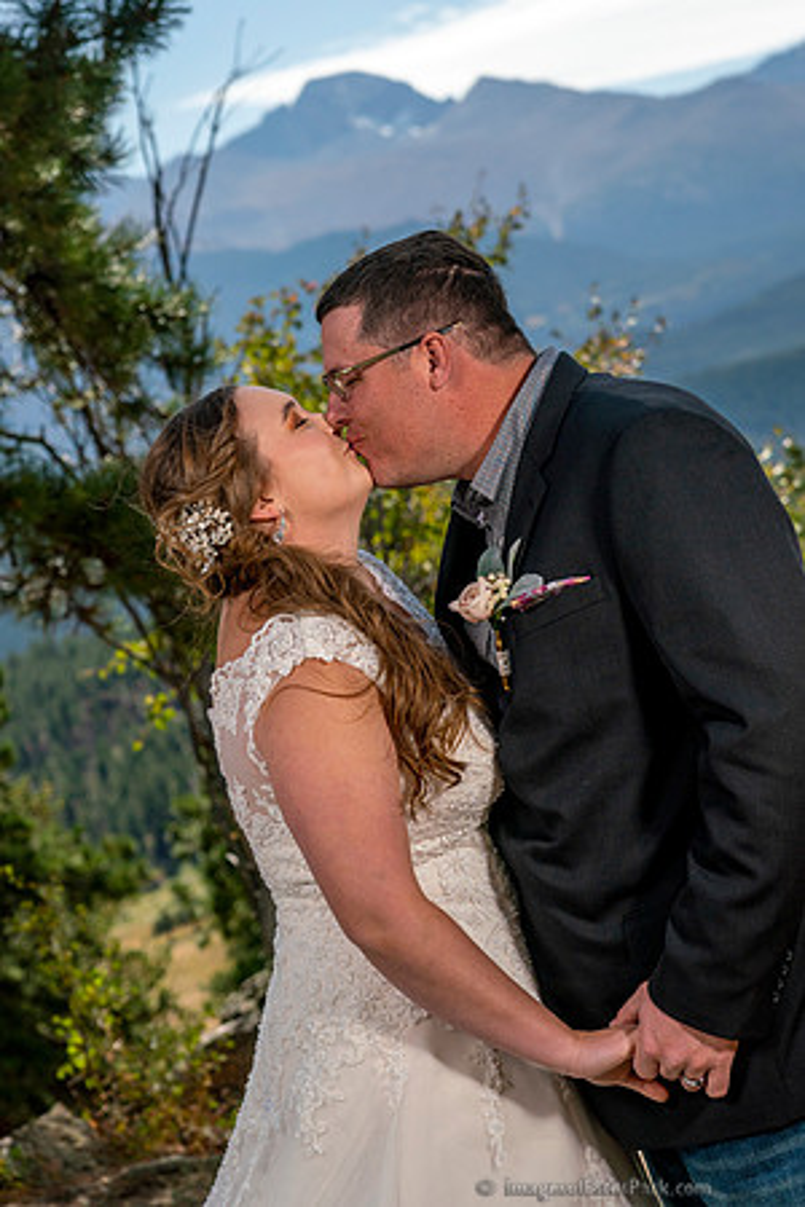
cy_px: 604
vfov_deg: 22.6
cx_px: 402
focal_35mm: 90
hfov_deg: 15.2
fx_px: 3019
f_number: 4.5
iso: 250
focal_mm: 60
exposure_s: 1/2000
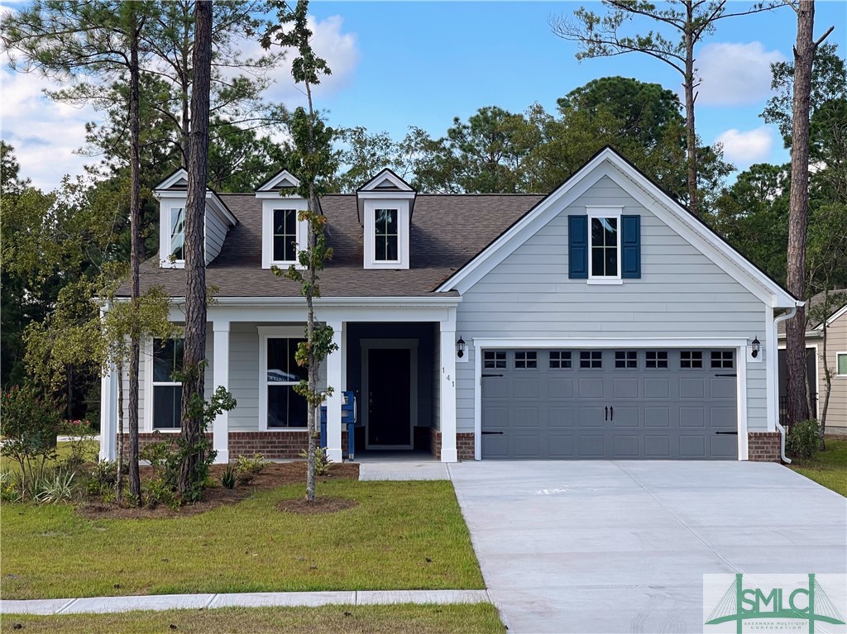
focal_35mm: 64
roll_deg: -0.6
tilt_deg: +2.5
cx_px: 424
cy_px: 317
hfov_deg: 30.3
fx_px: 1565
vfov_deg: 22.9
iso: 20
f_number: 2.2
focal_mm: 7.5
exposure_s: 1/550
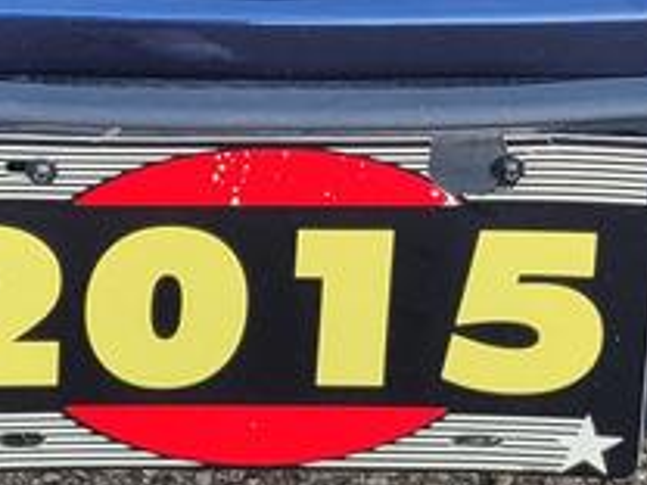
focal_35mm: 160
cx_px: 96
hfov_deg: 12.3
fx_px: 2991
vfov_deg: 8.0
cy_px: -976
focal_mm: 5.4
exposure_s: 1/145
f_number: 1.8
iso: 40
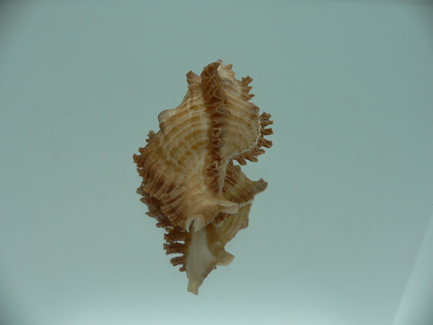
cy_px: 162
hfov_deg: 52.6
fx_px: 438
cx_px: 216
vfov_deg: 40.7
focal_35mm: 35
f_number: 2.8
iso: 80
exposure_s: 1/60
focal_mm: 4.6
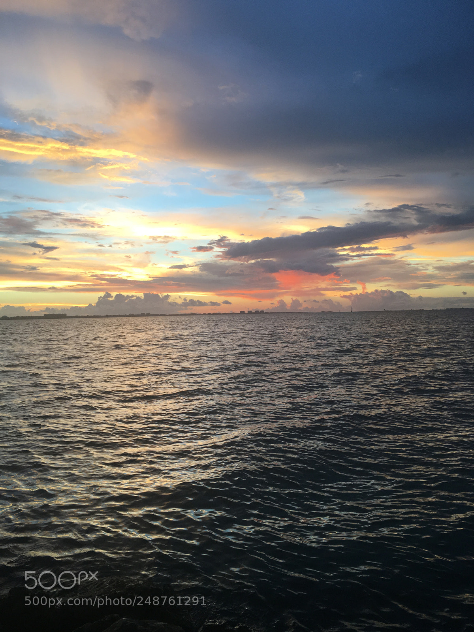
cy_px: 316
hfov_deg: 48.2
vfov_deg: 61.7
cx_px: 237
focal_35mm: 29
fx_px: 529
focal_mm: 4.15
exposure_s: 1/120
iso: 32
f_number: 2.2
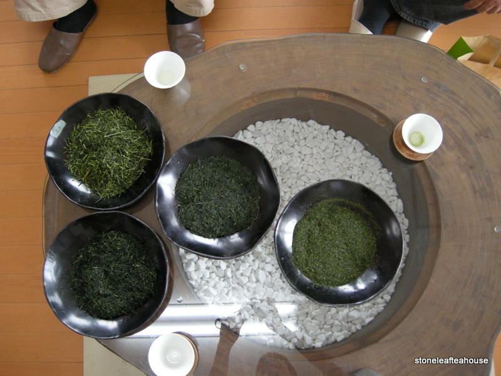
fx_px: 507
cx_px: 250
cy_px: 188
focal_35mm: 35
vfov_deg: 40.7
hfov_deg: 52.6
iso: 224
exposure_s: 1/60
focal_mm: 7.5
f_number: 2.7
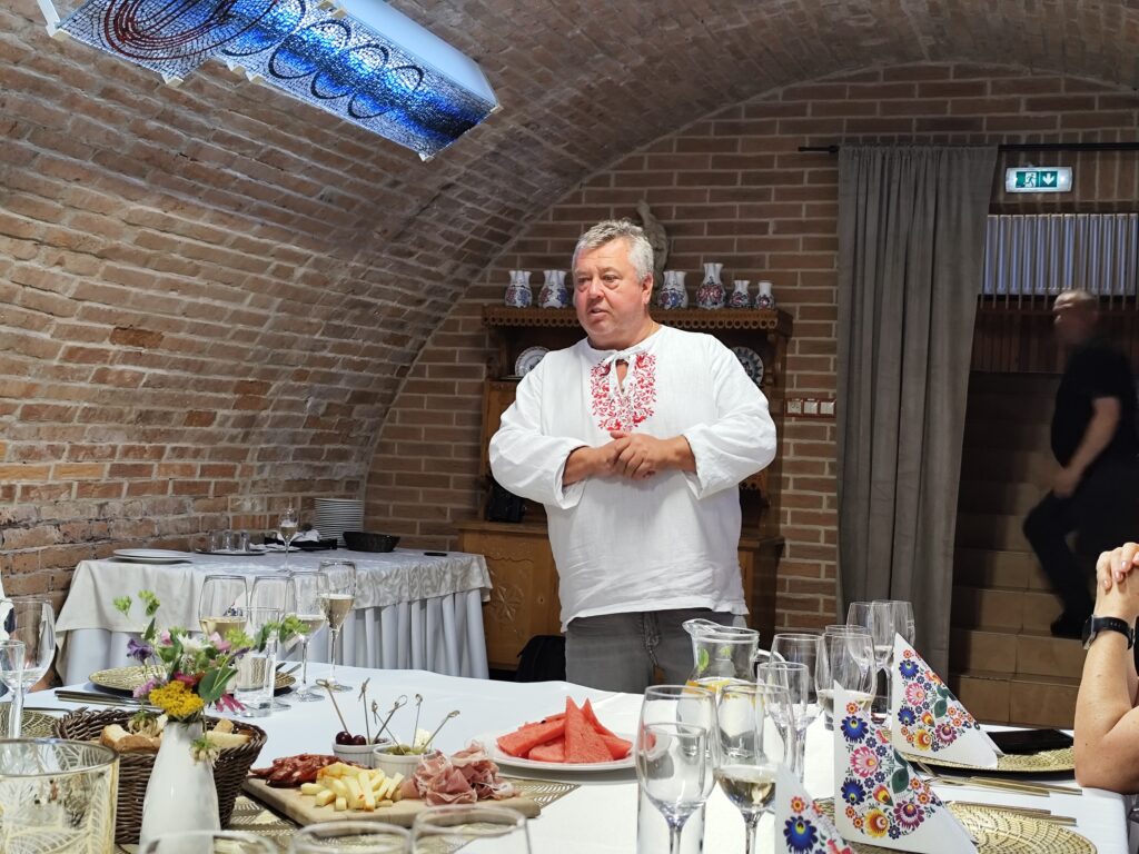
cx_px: 570
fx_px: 1514
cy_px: 427
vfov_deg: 31.5
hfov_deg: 41.2
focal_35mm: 46
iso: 250
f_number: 1.65
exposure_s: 1/25
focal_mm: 6.19
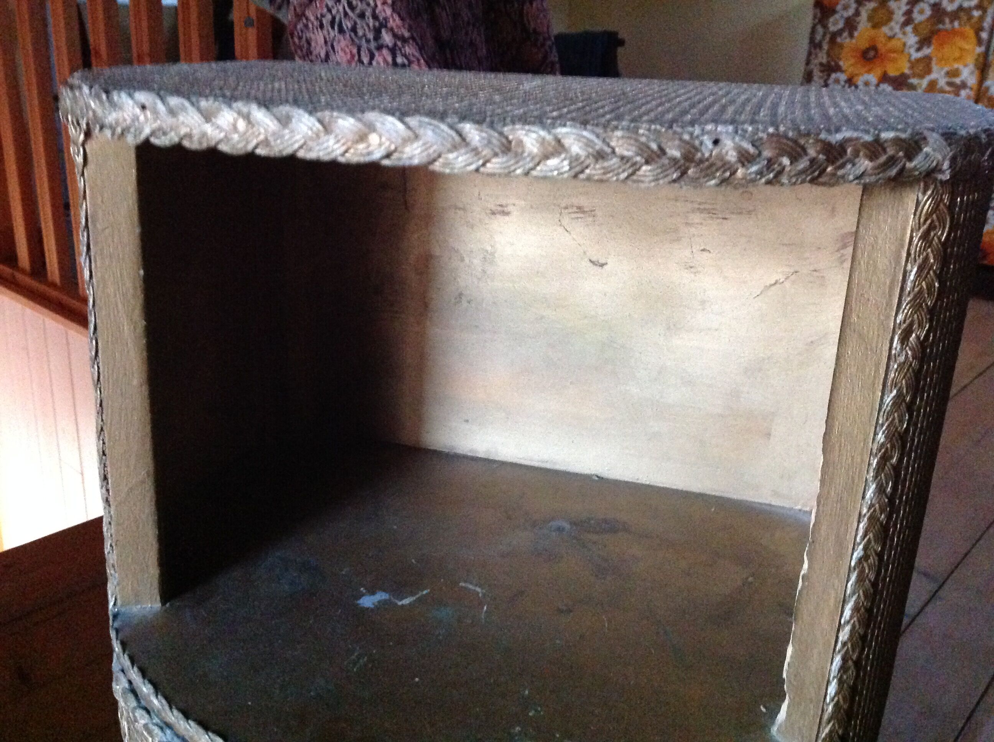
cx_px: 497
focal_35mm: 35
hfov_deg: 52.7
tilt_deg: -21.4
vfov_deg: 40.6
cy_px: 371
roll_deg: -2.6
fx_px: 1004
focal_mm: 4.28
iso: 800
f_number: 2.4
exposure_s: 1/15
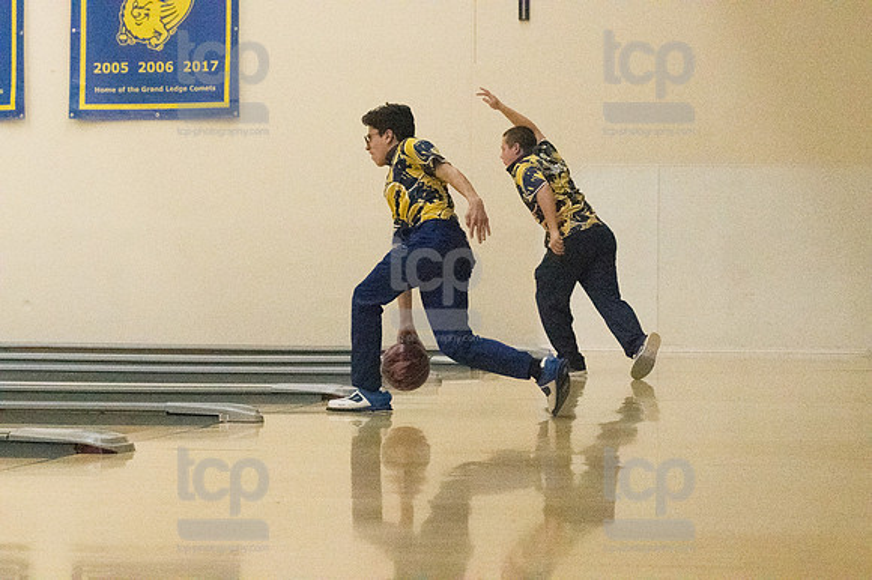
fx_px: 2905
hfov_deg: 17.1
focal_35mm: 120
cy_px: 290
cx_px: 436
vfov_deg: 11.4
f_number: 4.5
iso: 10000
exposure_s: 1/1250
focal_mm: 80
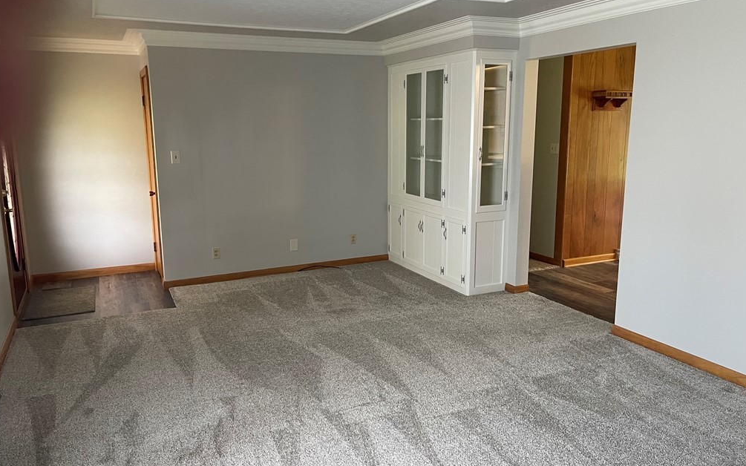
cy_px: 223
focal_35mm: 27
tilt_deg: -10.8
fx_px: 549
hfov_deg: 68.4
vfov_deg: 46.0
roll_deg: -0.3
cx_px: 375
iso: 320
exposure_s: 1/60
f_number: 1.6
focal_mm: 5.1
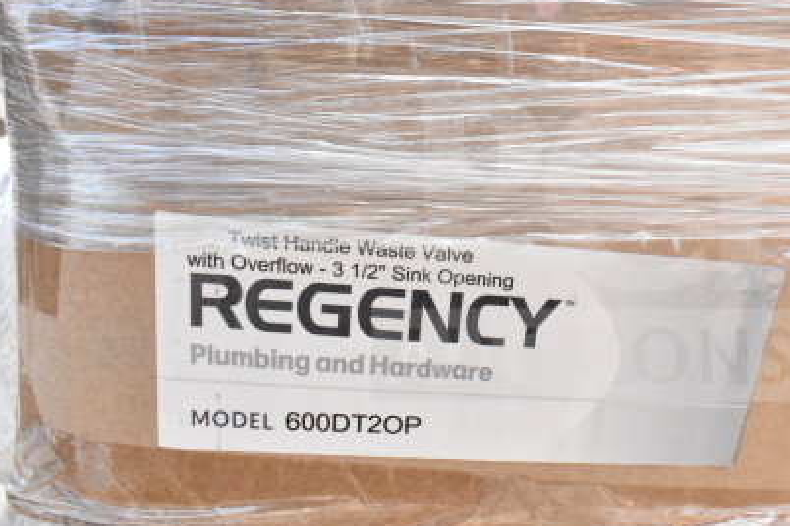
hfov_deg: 45.8
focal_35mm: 41
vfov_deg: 32.6
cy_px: 246
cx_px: 592
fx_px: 900
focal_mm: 18
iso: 6400
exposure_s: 1/800
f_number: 14
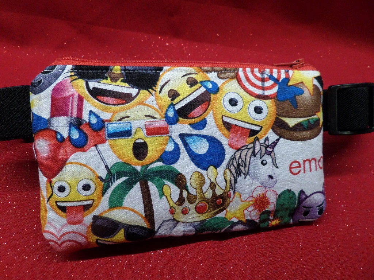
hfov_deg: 71.6
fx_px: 259
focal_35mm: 24
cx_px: 187
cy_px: 140
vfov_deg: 56.8
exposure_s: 1/30
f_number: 3.1
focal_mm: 4.3
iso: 160
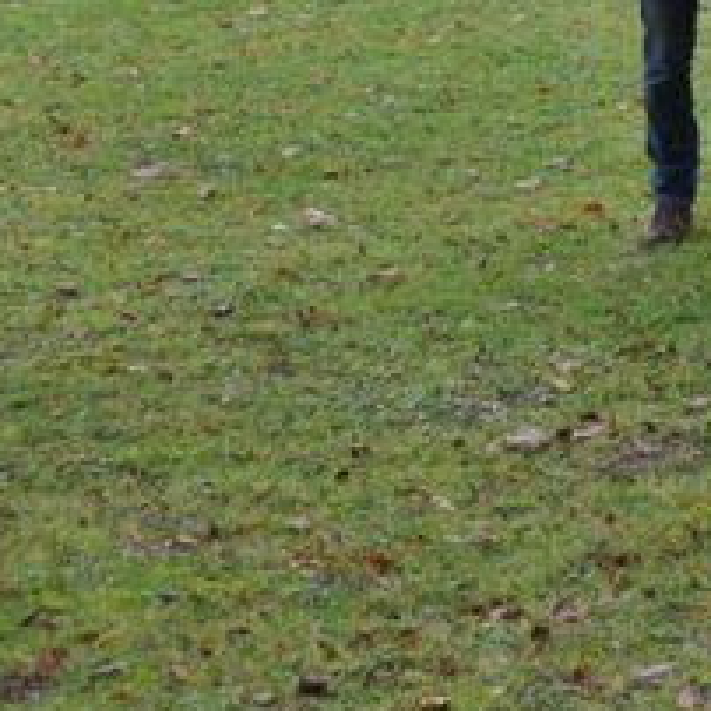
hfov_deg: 10.9
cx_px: 929
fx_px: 3641
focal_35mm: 157
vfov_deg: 11.0
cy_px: -134
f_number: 5.6
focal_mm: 31
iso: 400
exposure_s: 1/200
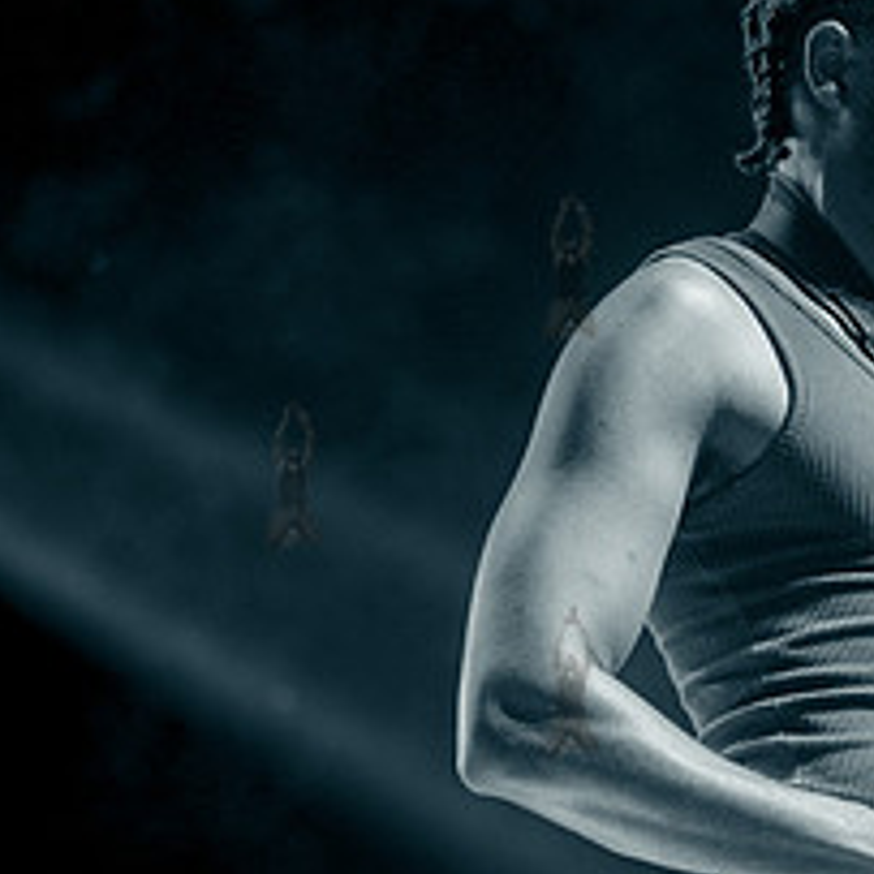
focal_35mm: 243
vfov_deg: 7.2
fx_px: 6941
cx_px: 1124
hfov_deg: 7.1
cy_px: 471
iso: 4000
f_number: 3.5
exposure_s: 1/320
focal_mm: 100
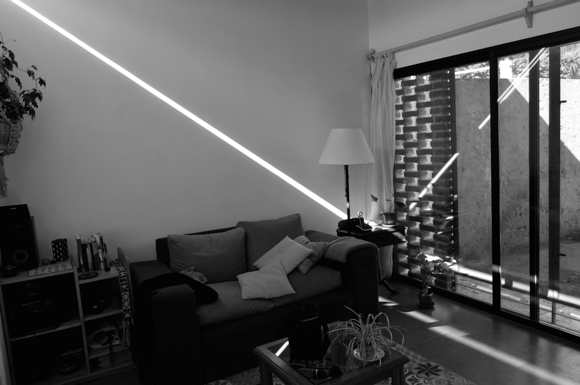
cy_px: 192
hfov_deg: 67.4
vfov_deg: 47.8
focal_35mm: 27
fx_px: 435
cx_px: 290
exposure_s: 1/100
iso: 400
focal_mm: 18
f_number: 5
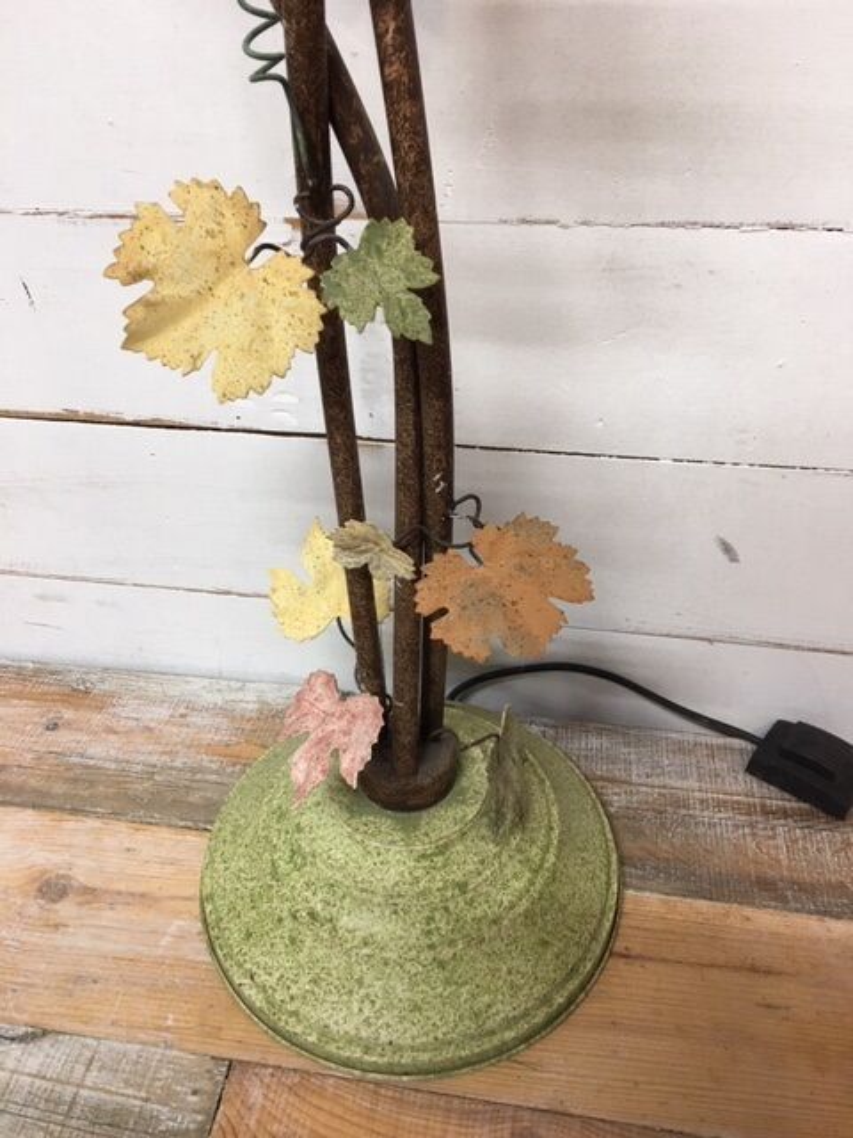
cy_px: 569
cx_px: 426
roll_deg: -0.6
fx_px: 953
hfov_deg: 48.2
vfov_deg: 61.7
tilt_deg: -37.9
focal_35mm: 29
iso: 50
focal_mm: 4.15
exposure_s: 1/17
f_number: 2.2
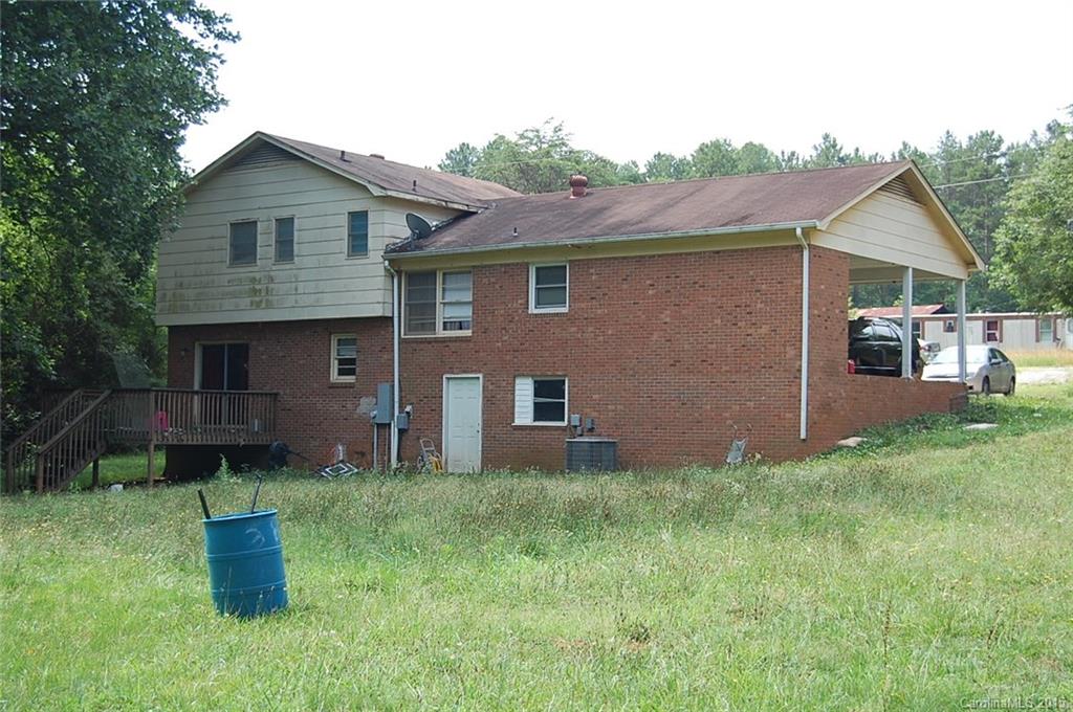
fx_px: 1563
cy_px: 356
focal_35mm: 52
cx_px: 536
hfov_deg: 37.9
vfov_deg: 25.7
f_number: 5.6
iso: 220
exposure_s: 1/125
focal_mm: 35
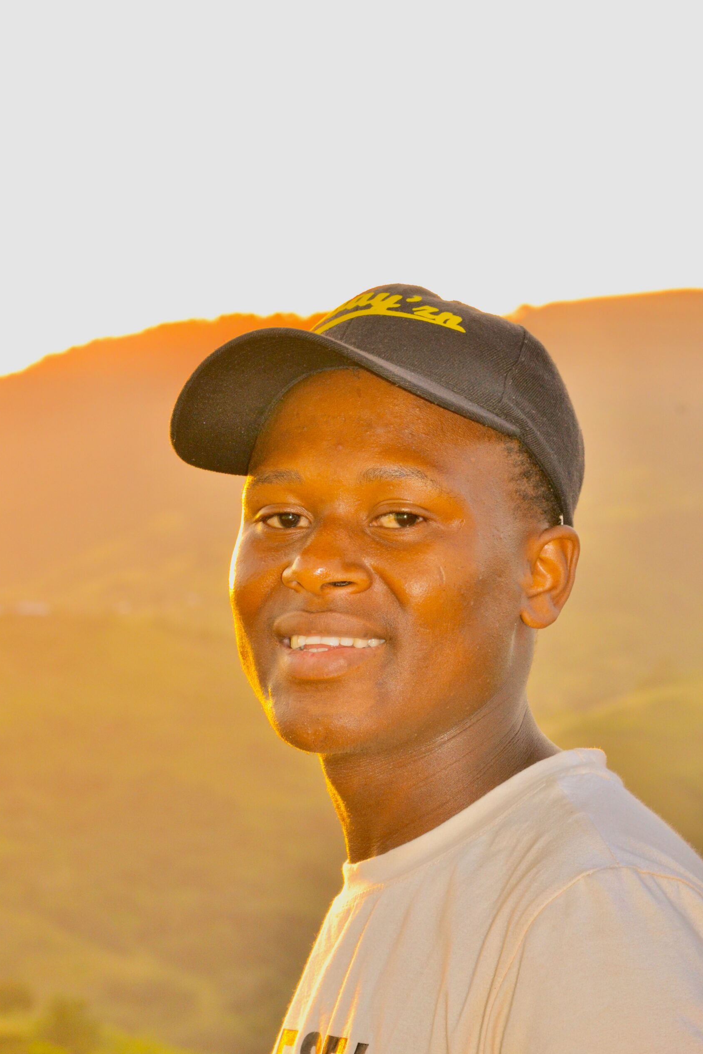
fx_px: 3324
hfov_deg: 12.1
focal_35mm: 114
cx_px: 349
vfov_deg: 18.0
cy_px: 531
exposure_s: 1/200
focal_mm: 75
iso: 800
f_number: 13
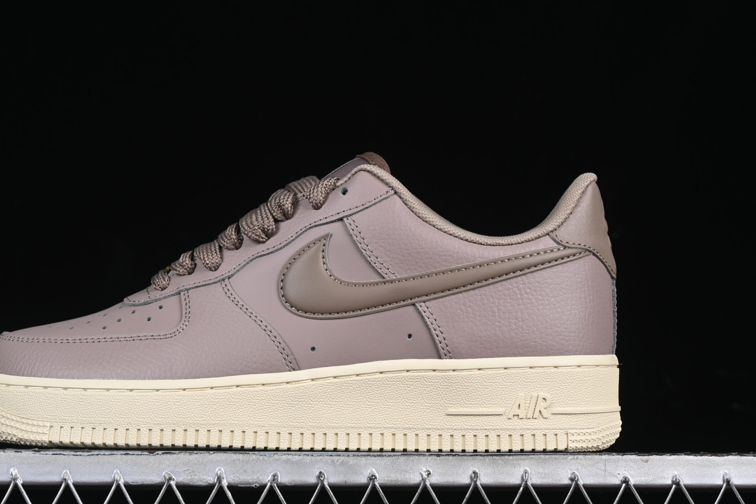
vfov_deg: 15.0
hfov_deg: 22.3
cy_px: 262
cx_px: 300
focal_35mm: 91
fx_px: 1911
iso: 160
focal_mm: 50
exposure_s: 1/80
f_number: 8
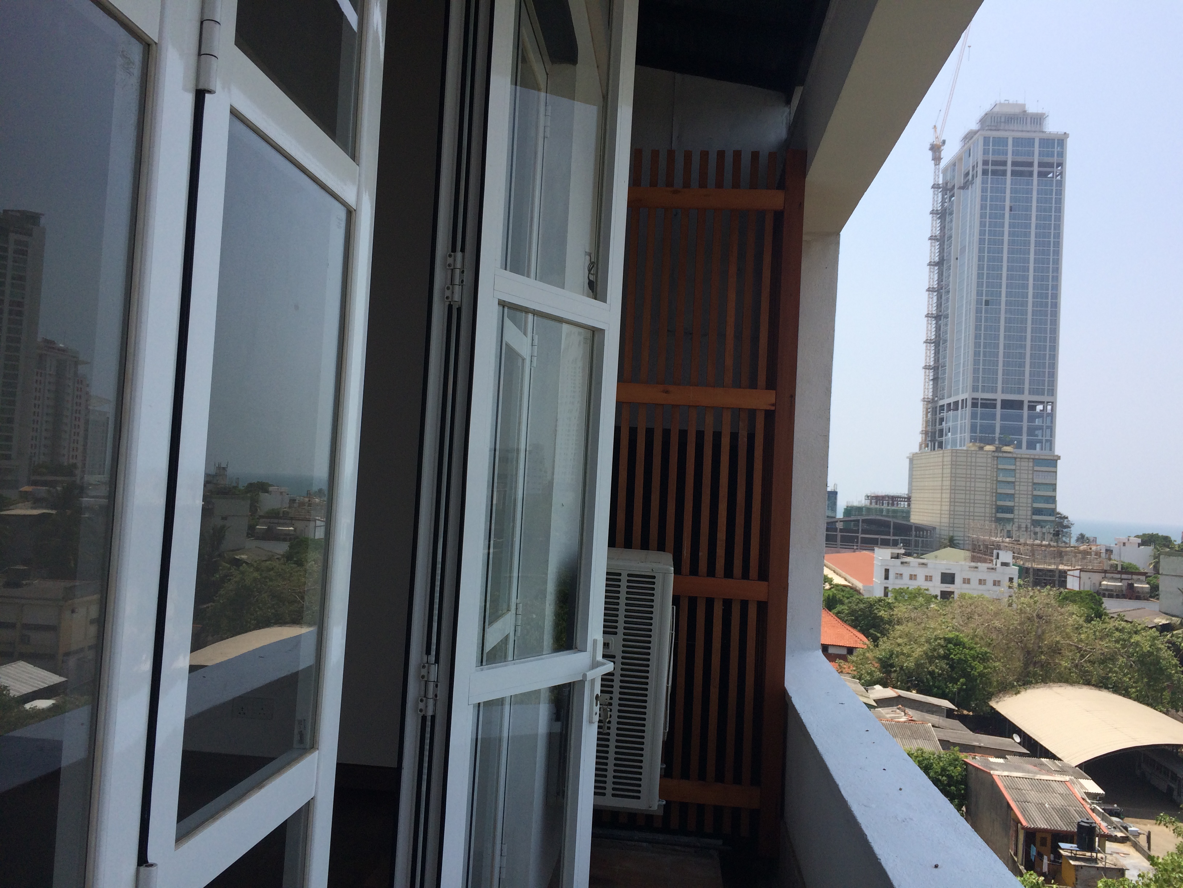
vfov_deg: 48.2
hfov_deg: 61.7
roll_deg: -2.7
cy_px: 444
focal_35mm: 29
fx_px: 991
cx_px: 592
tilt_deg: +3.2
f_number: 2.2
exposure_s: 1/2053
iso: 32
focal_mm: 4.15
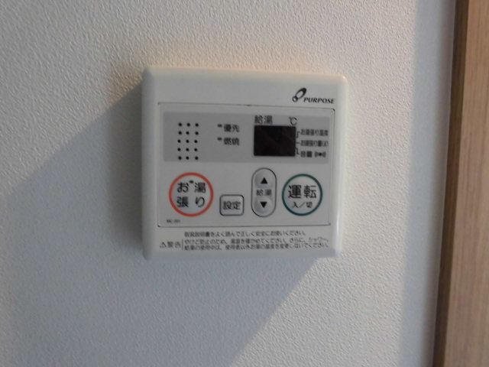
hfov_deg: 67.3
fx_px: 367
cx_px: 244
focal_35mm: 26
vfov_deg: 53.1
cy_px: 184
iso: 400
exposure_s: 1/50
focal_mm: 4.6
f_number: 3.5
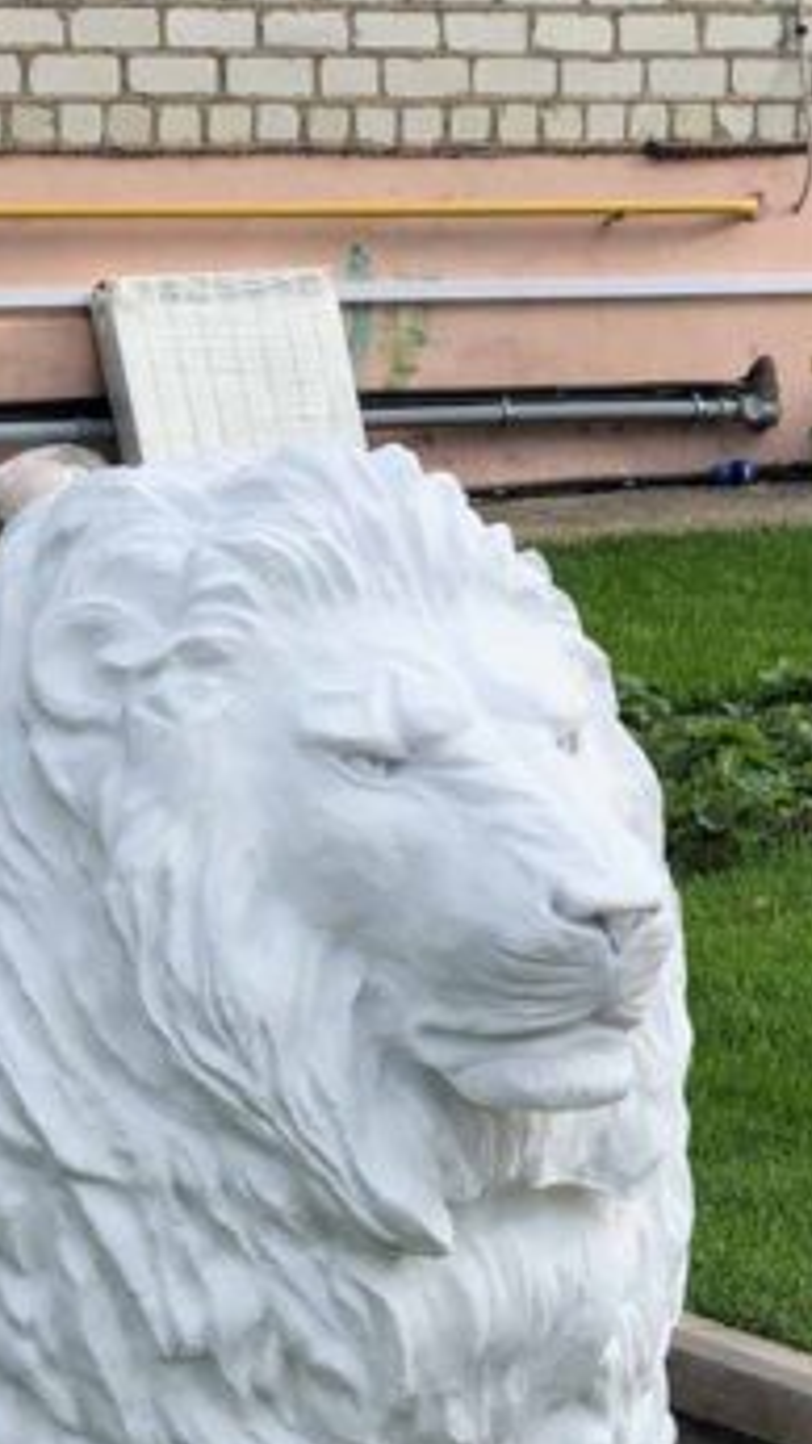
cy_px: 1498
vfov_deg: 14.6
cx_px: 272
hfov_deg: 8.4
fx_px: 5513
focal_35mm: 144
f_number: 2.8
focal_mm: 6.6
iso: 20
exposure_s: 1/358
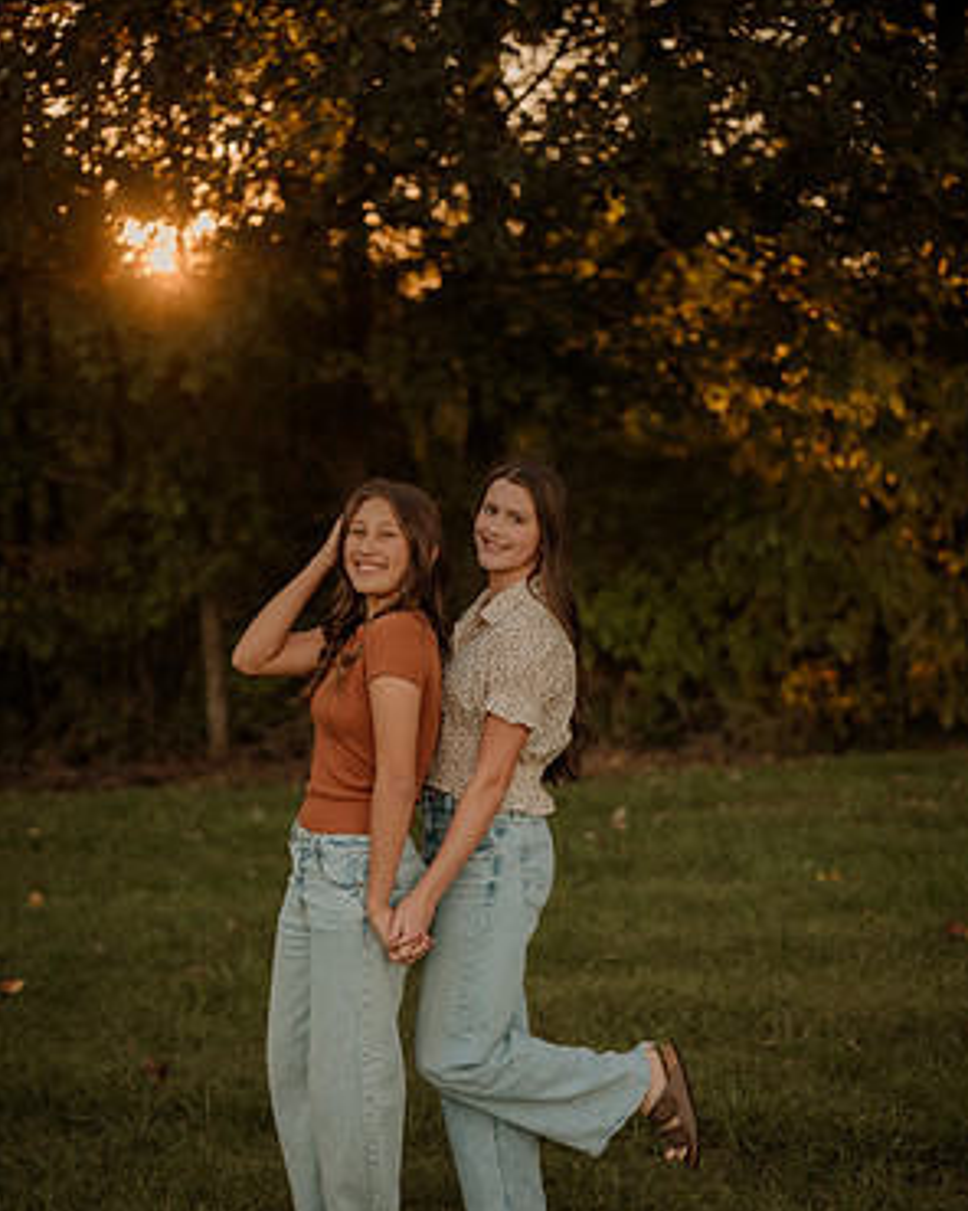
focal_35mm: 57
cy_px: 727
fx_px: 2041
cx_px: 486
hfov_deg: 26.7
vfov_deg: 32.9
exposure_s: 1/640
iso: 250
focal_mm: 50
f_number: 2
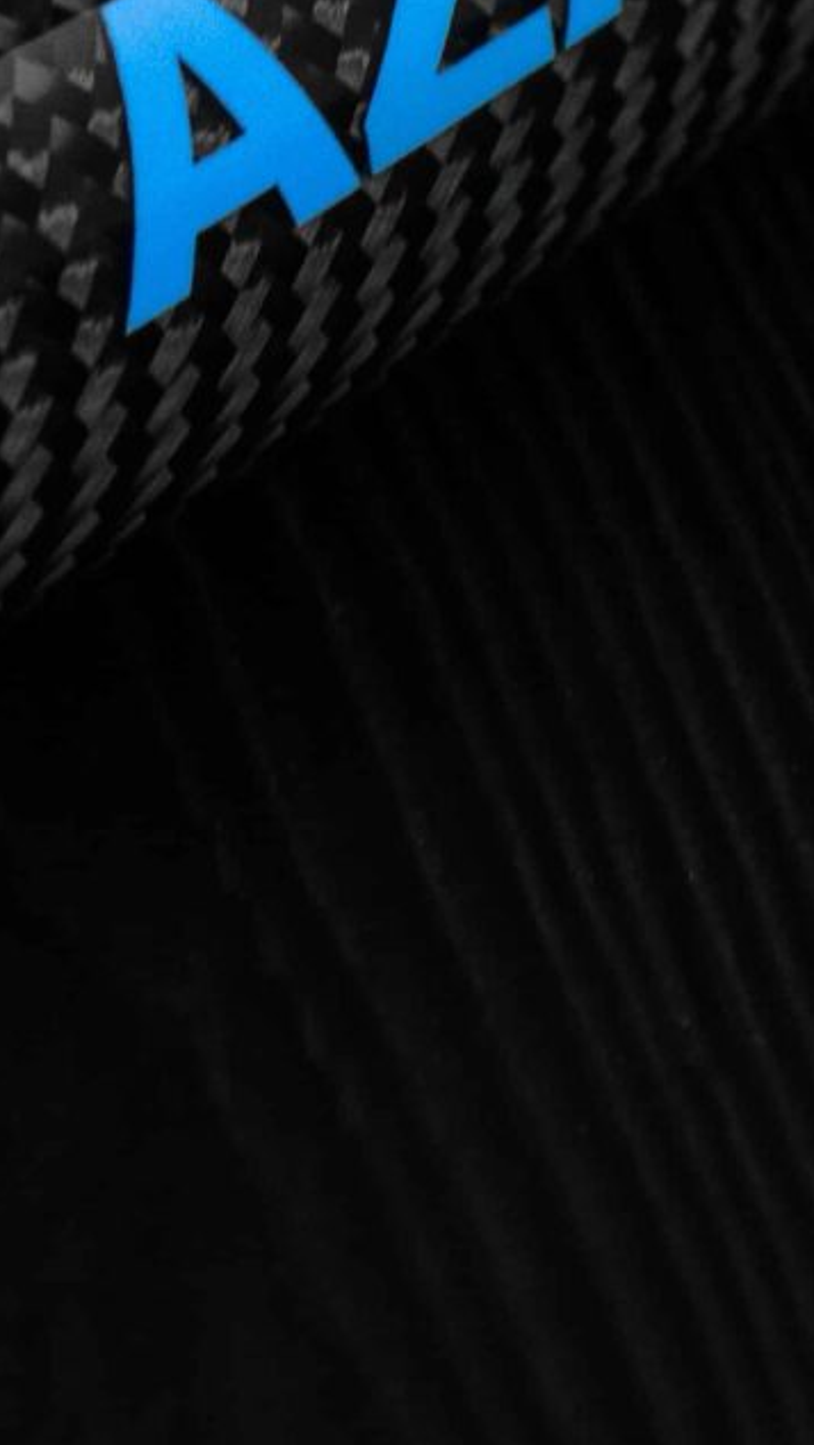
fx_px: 8516
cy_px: -252
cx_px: 43
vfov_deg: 9.6
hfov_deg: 5.5
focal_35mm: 222
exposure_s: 1/125
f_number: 6.3
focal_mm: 35
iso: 500
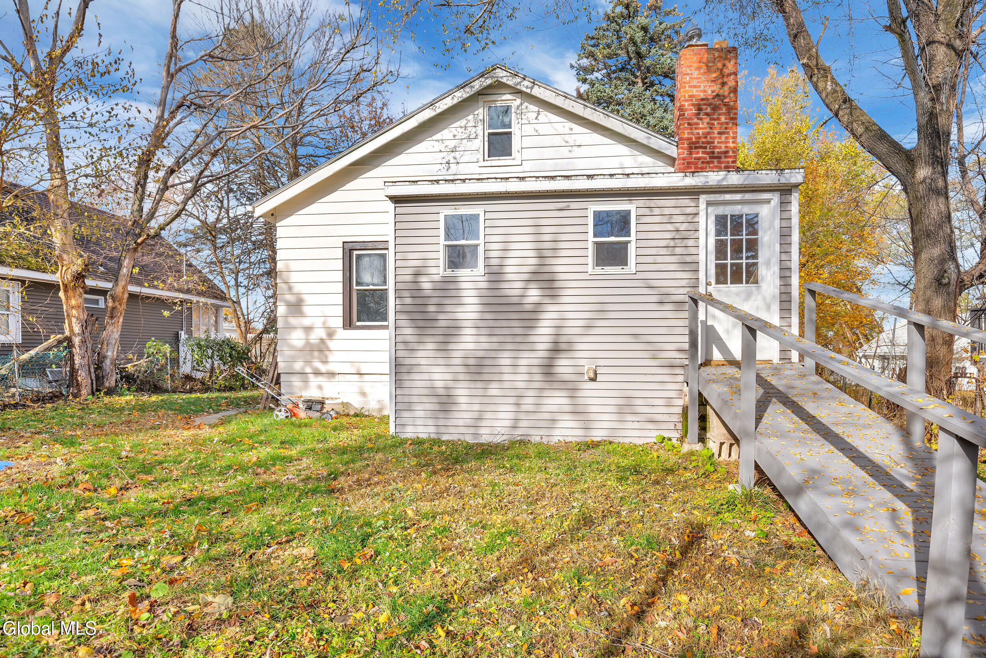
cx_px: 493
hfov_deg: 84.0
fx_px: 548
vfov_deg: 61.9
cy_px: 329
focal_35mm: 20
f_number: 6.3
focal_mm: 20
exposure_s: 1/1000
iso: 250
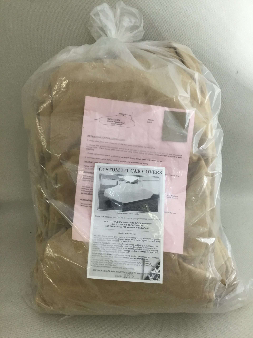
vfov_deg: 58.4
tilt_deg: -31.2
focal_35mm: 31
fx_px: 302
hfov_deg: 45.4
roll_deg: +0.1
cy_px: 169
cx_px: 126
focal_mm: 3.3
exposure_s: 1/30
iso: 50
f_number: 2.4
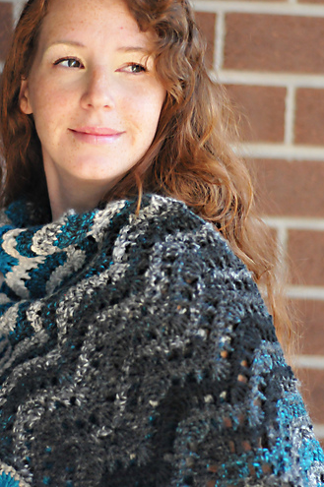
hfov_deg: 14.1
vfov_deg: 21.0
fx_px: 1312
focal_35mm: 97
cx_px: 170
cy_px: 214
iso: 1600
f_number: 1.8
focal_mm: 50
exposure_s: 1/5000
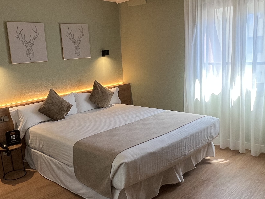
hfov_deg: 56.6
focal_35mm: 32
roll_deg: +4.6
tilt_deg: -10.9
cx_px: 113
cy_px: 104
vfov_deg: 44.2
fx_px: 245
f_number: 1.8
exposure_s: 1/100
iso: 100
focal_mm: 1.57
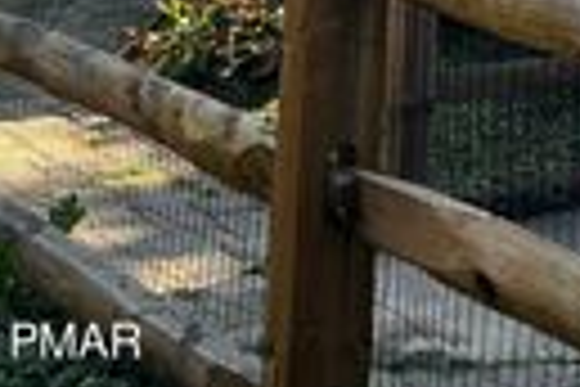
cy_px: -425
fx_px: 1692
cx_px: 760
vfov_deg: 11.5
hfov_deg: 18.1
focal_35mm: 105
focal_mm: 5.7
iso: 50
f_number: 1.5
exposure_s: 1/687
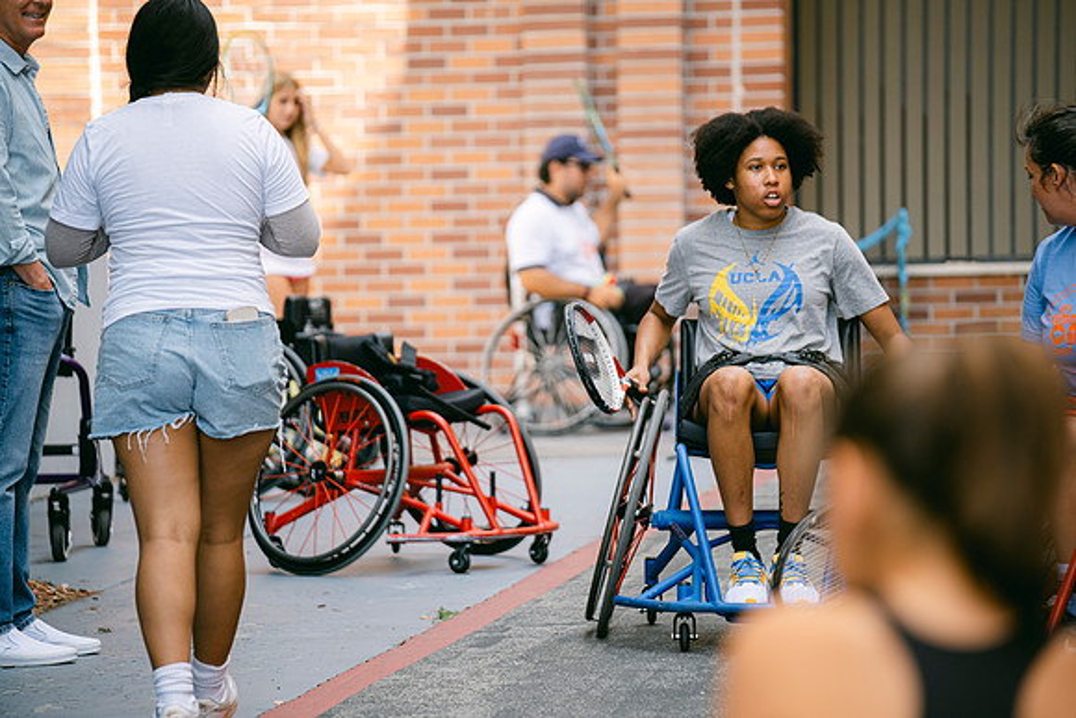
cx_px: 538
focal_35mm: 121
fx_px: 3617
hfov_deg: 16.9
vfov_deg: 11.3
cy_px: 359
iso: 160
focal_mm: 80.4
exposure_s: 1/125
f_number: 2.8
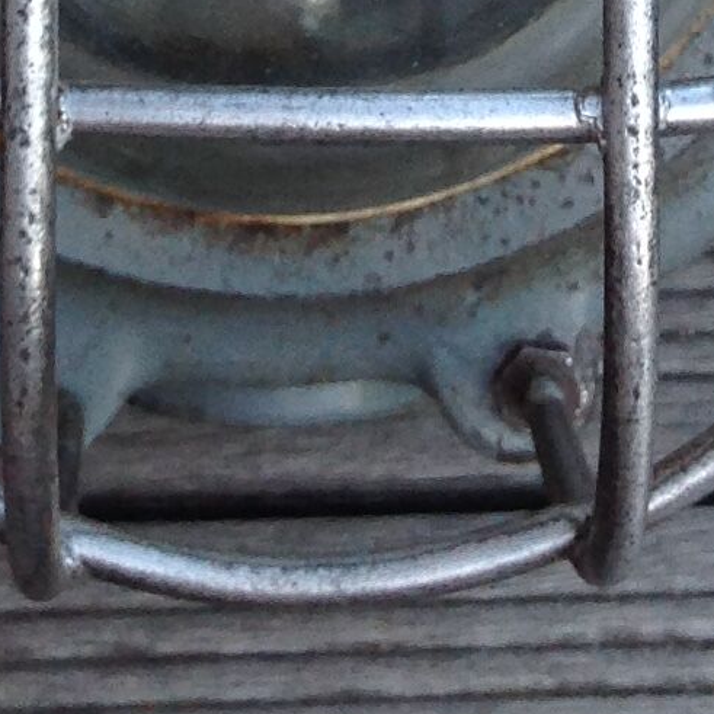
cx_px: 398
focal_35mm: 163
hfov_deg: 10.7
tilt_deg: -48.0
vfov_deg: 9.7
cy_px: -899
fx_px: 3804
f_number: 2.4
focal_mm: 4.28
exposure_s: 1/60
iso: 64
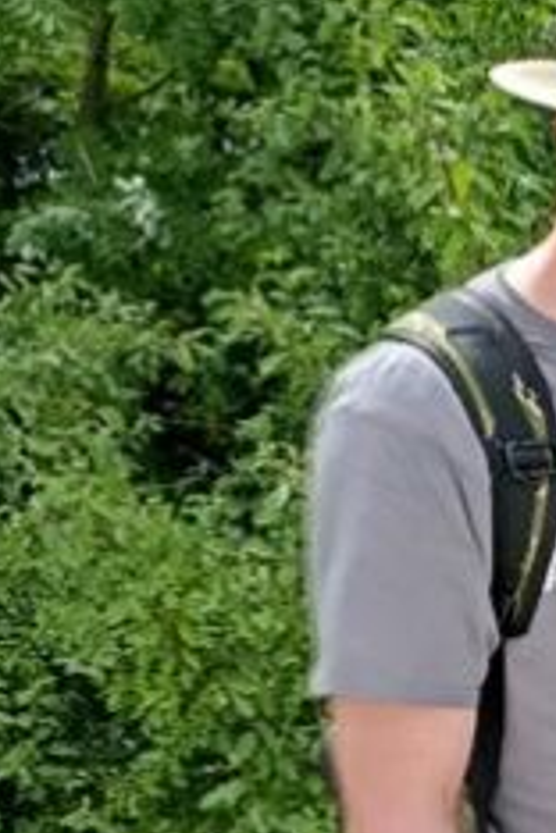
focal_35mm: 104
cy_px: 1112
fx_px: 2409
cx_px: 1561
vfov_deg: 18.2
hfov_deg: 10.3
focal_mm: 6.14
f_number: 1.6
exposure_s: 1/307
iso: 50
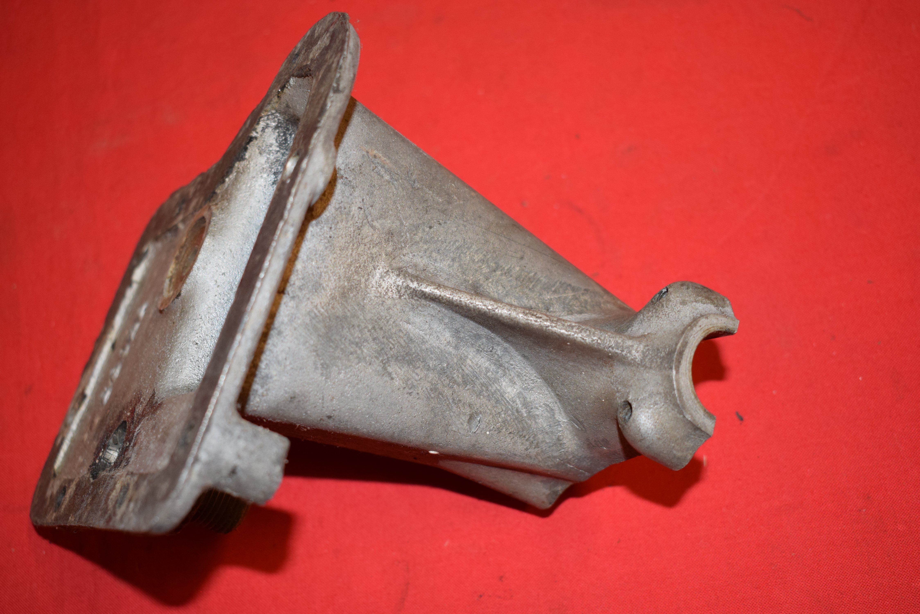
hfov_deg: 41.1
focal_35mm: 48
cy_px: 307
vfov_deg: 28.1
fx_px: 1227
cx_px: 460
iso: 640
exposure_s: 1/100
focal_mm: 32
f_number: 5
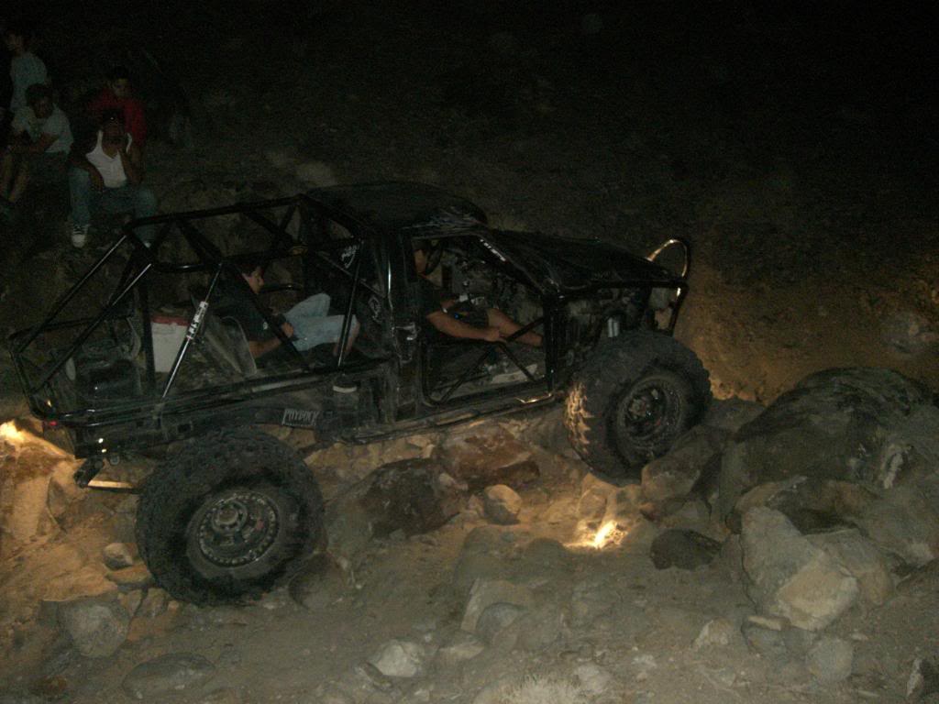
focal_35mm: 38
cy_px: 352
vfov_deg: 37.7
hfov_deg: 49.0
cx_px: 470
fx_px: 1031
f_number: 2.7
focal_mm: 6.2
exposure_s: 1/60
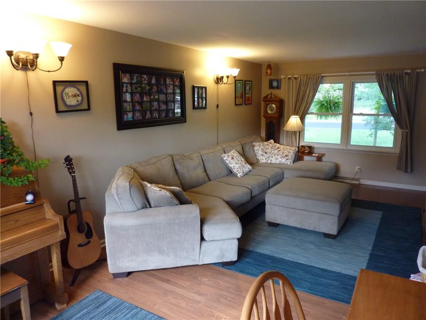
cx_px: 213
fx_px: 308
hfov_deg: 69.4
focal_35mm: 25
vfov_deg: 54.9
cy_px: 160
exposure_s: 1/30
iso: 320
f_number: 3.3
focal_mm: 4.1
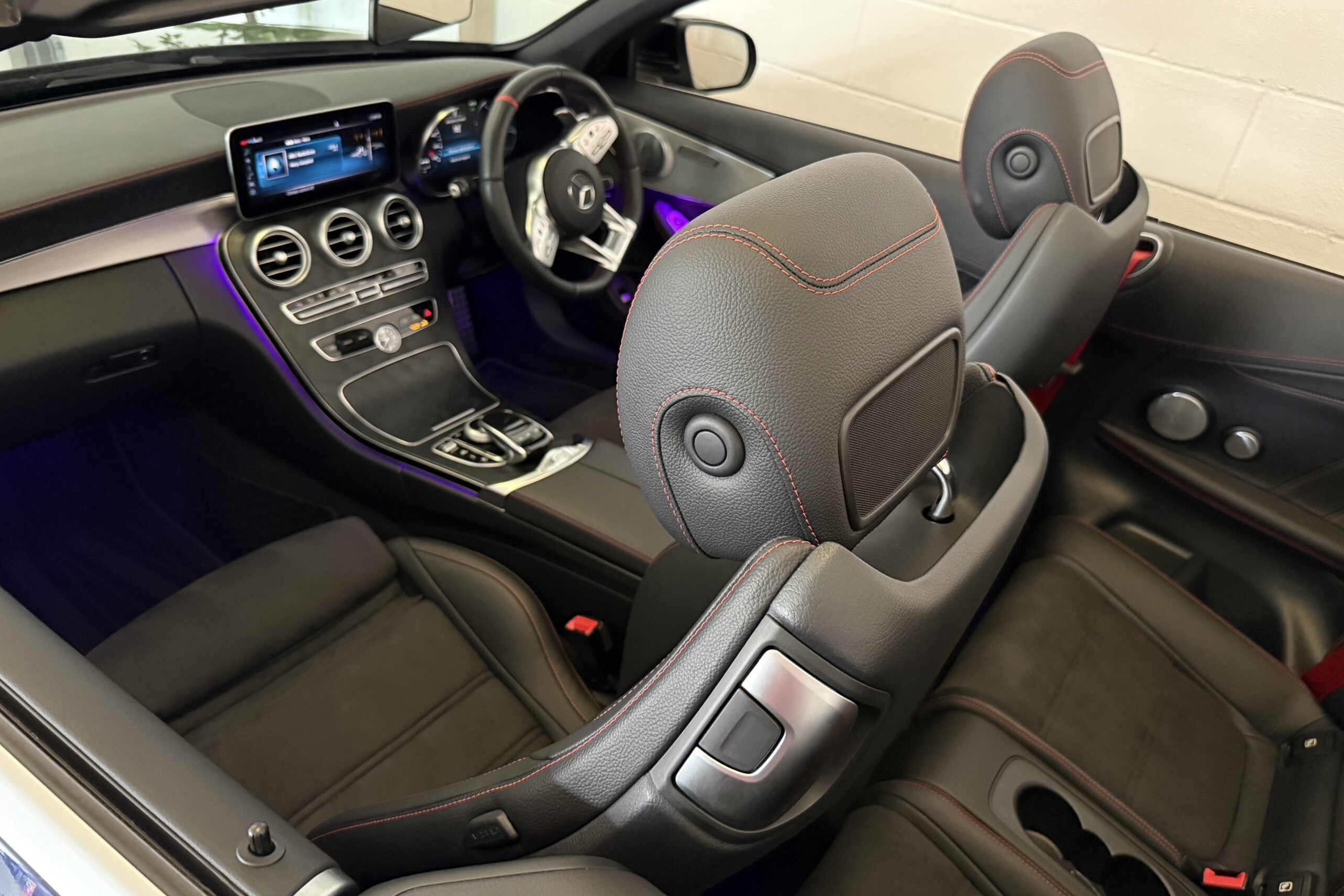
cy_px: 451
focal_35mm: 25
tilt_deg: -33.6
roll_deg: -8.6
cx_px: 672
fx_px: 933
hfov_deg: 71.5
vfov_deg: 51.3
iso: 1000
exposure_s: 1/33
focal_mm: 6.76
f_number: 1.78
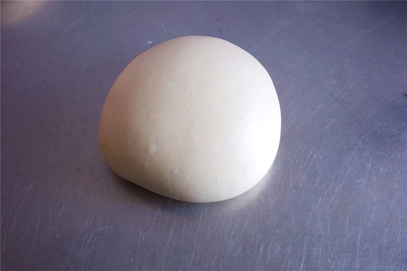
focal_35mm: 41
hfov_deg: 47.4
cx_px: 204
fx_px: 463
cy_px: 136
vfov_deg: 32.6
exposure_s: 1/50
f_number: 2.8
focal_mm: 15.1
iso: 250
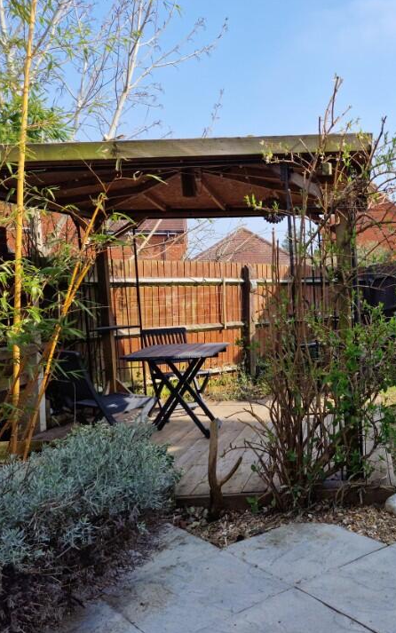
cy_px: 337
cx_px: 365
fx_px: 604
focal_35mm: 35
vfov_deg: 55.3
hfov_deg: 34.1
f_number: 1.8
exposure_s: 1/492
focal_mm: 6.4
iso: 50
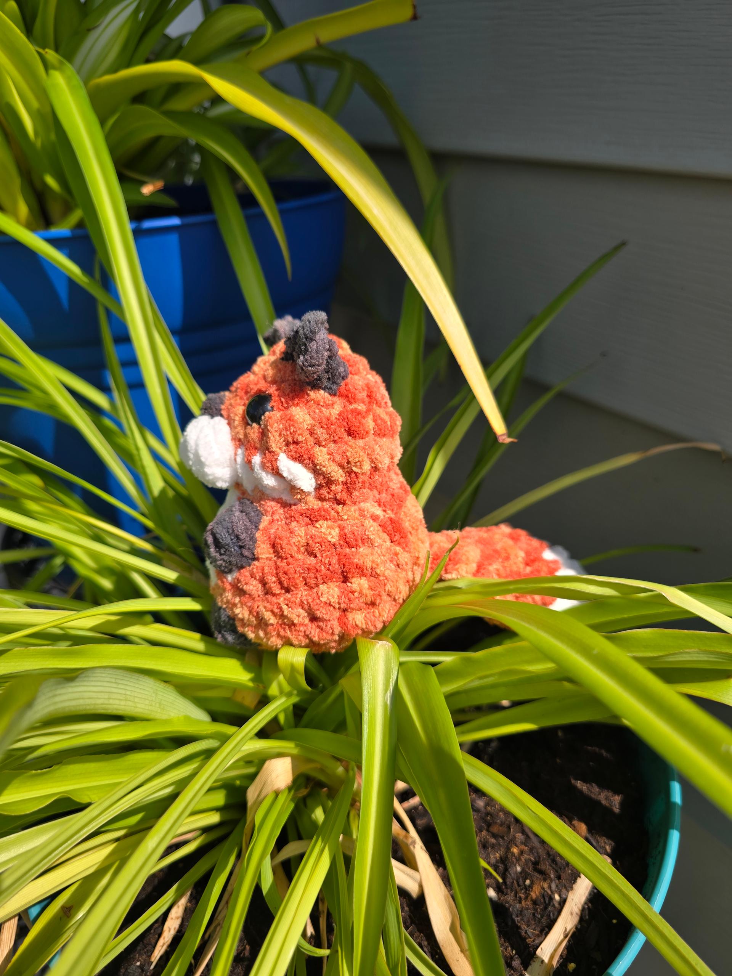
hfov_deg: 58.9
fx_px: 648
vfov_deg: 73.9
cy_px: 488
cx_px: 366
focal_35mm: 23
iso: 12
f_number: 1.7
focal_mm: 6.3
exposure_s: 1/781
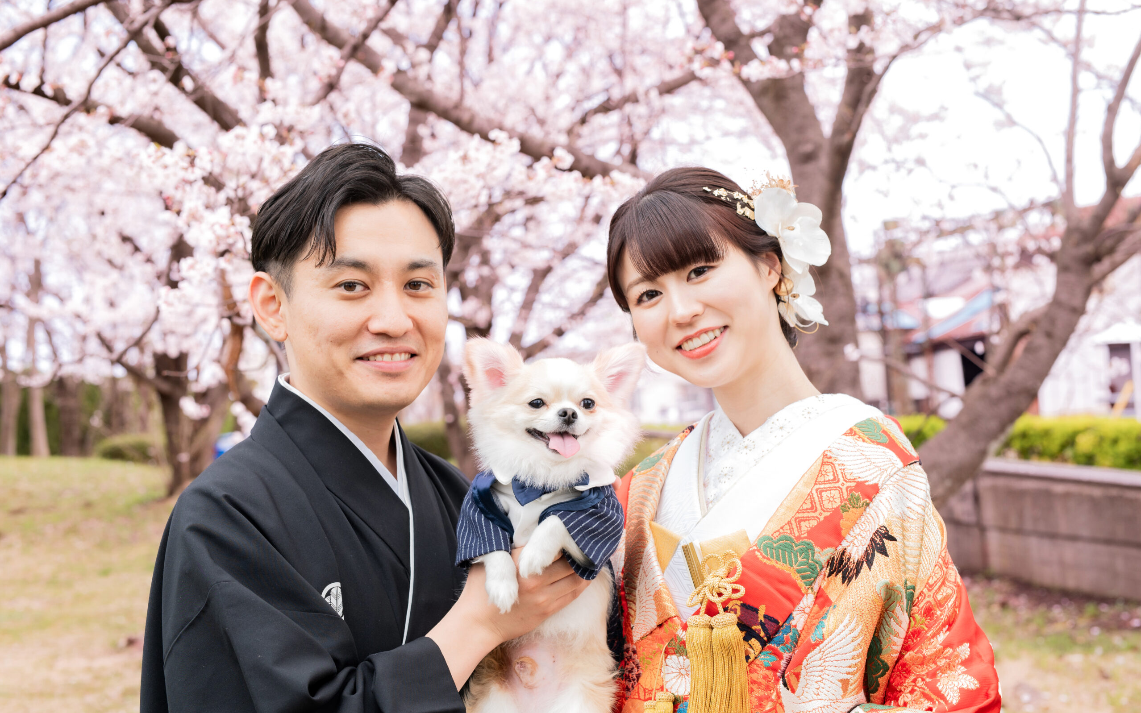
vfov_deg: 25.3
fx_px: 1586
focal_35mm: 51
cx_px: 571
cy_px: 379
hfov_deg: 39.6
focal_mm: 50
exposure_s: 1/200
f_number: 6.3
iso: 250
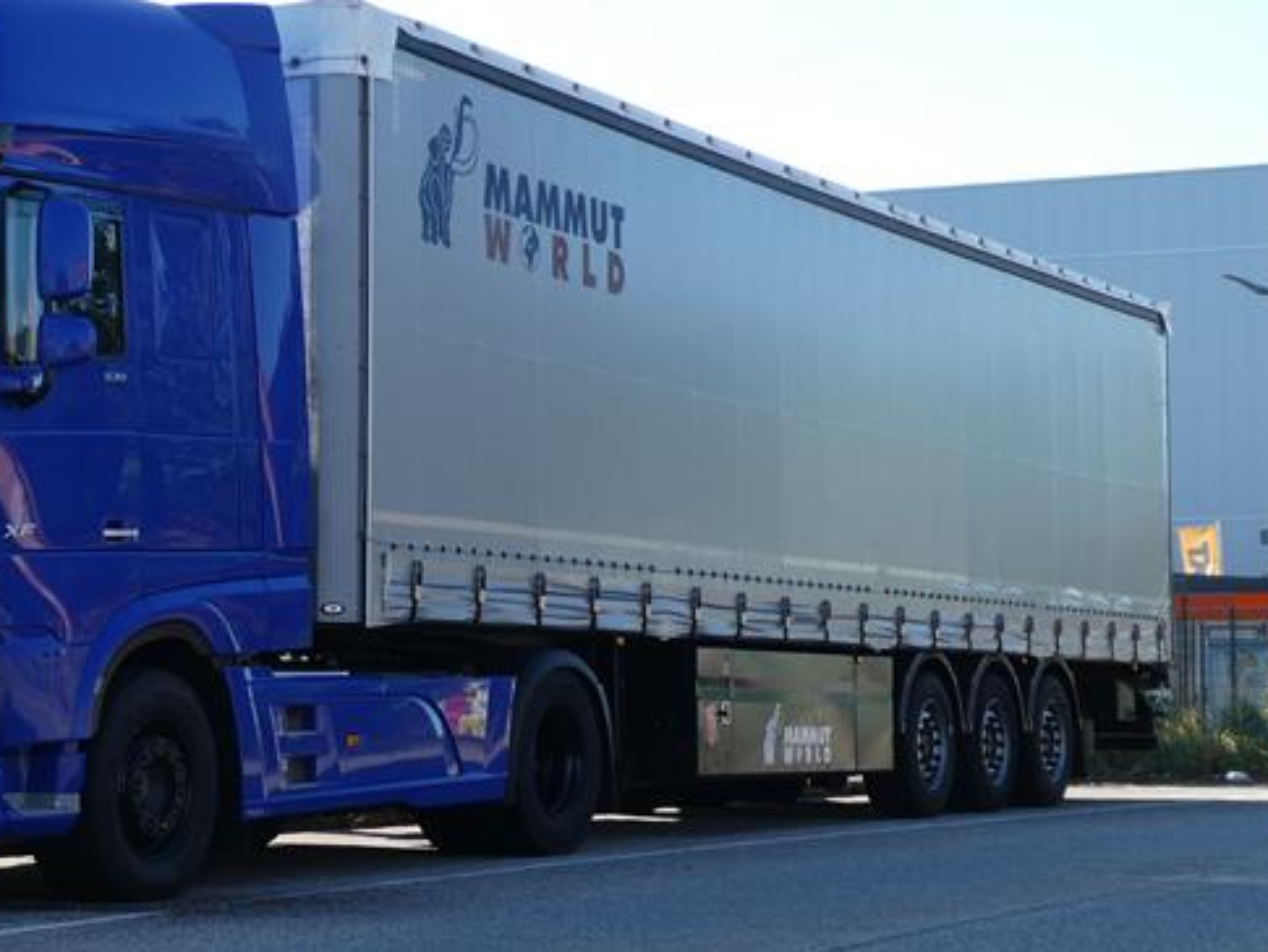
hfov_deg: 21.8
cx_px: 295
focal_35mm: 89
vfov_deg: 16.6
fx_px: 3261
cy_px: 364
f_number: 4.1
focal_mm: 9.6
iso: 80
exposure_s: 1/250
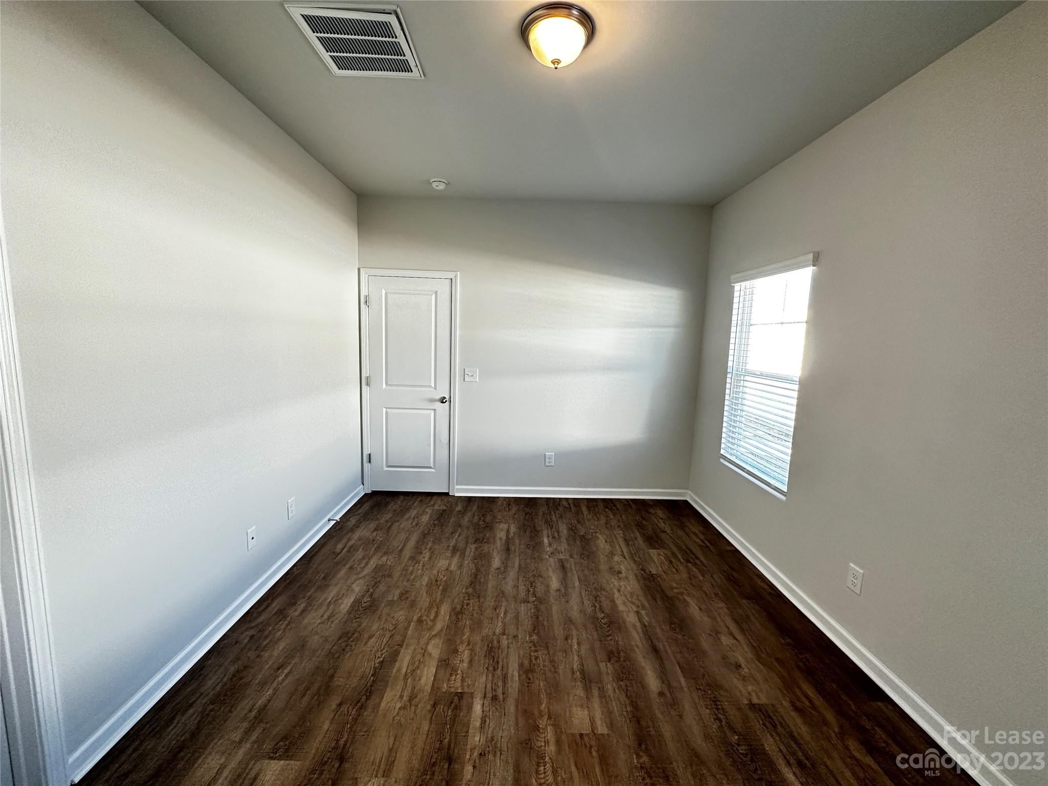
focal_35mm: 14
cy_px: 393
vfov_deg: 85.7
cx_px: 524
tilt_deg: -8.4
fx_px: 424
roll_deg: -1.5
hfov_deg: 102.1
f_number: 2.2
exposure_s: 1/120
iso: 250
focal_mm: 2.22
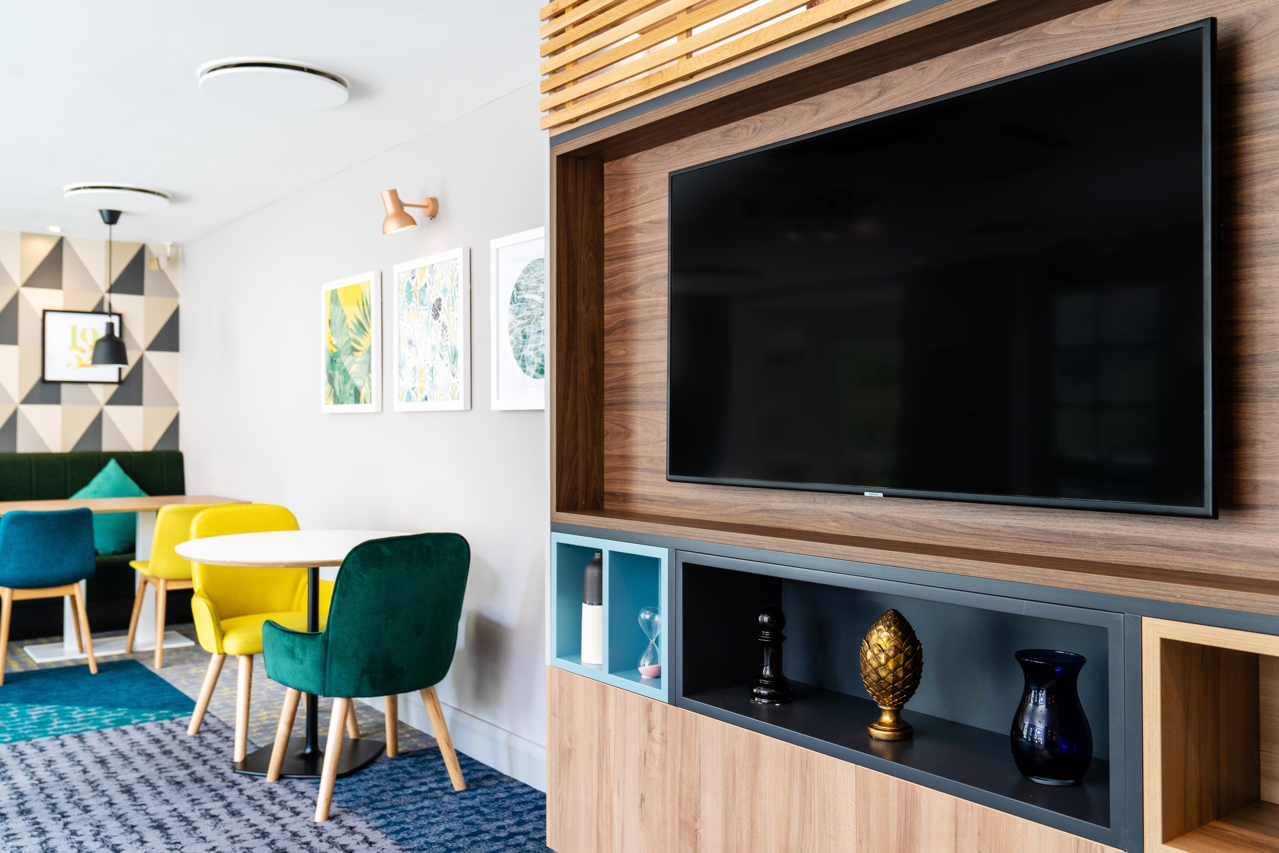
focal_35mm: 31
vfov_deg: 42.3
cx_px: 640
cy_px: 426
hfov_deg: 60.3
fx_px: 1101
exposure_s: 1/60
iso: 400
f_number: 4
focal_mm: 31
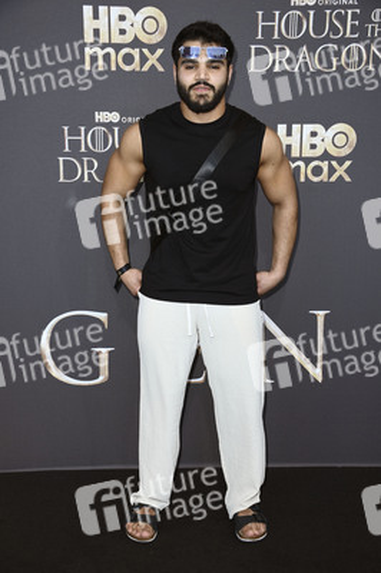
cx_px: 190
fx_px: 875
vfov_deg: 36.3
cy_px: 286
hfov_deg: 24.6
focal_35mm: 55
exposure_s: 1/250
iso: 400
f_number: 5.6
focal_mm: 55
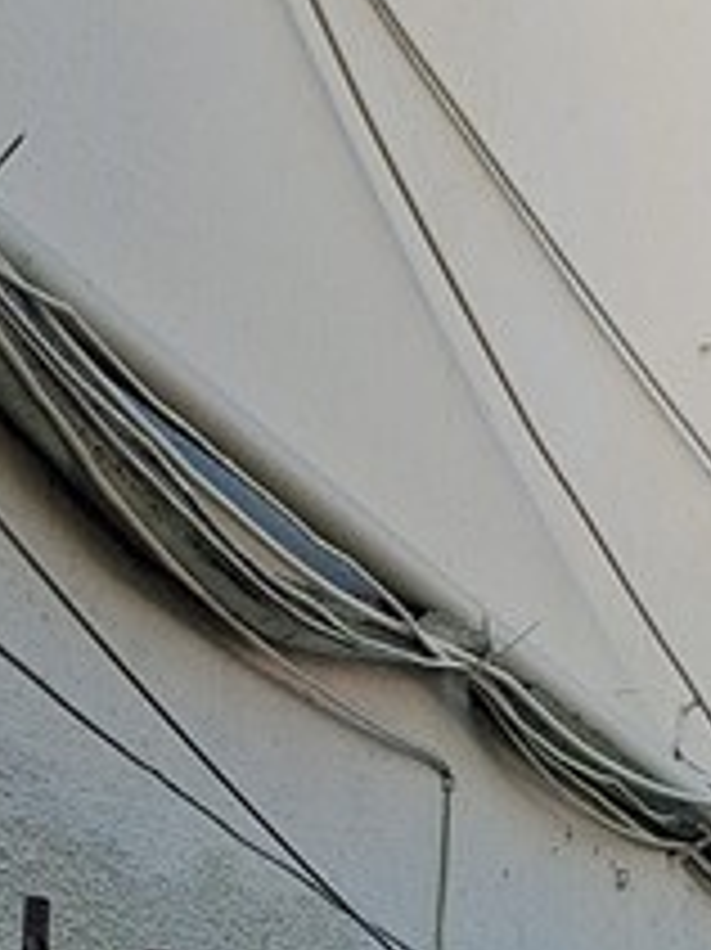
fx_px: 3454
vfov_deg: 15.2
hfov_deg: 11.6
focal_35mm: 126
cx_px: 693
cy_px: 1108
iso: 25
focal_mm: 3.98
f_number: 1.8
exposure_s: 1/318
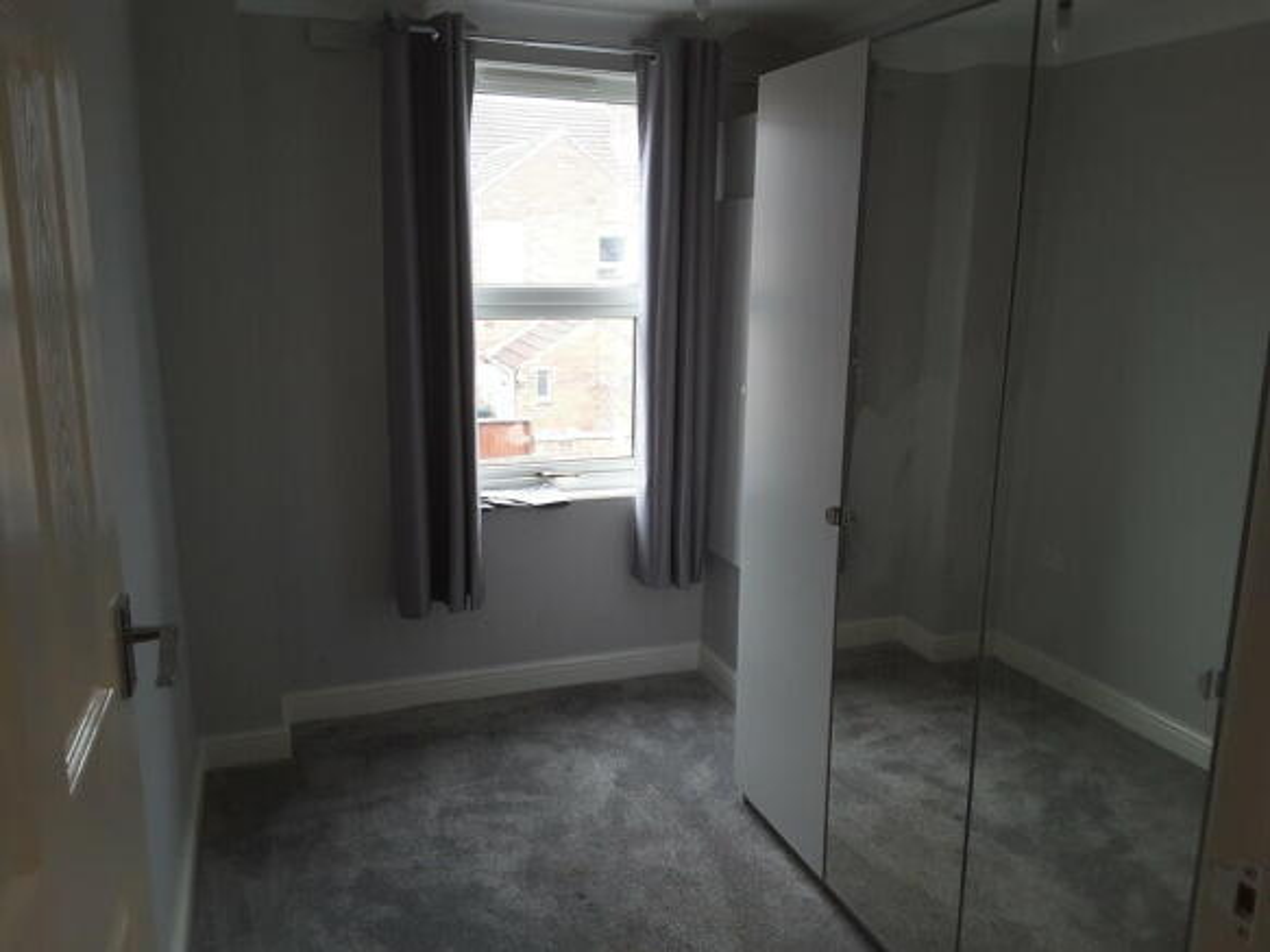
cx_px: 635
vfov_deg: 45.4
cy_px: 476
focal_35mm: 31
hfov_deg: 58.4
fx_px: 1137
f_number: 1.9
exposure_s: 1/33
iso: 100
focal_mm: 2.9
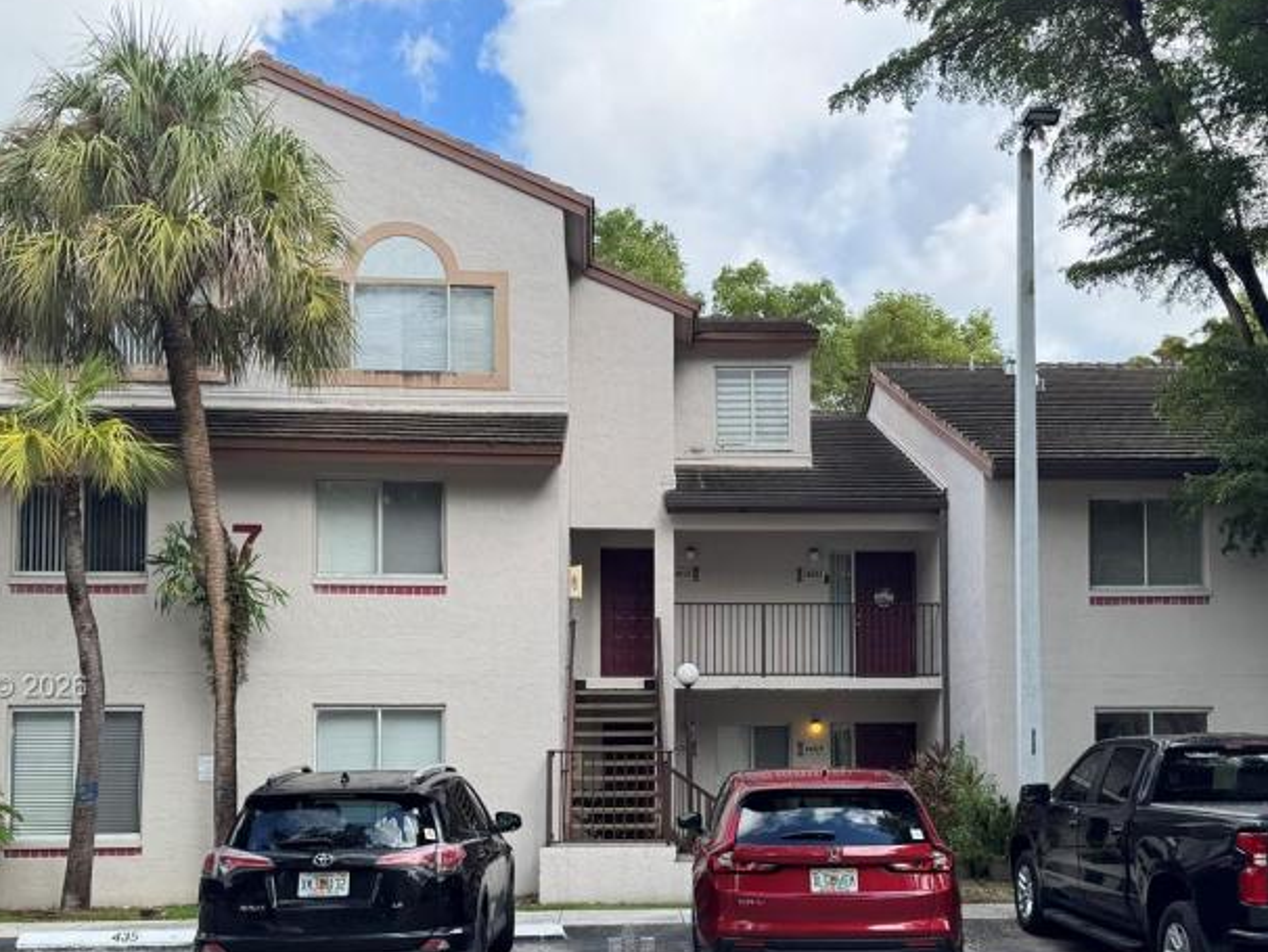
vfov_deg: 37.0
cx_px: 701
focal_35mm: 38
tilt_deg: +2.4
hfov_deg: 48.9
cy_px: 688
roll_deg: +0.0
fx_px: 1393
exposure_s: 1/1042
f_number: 1.78
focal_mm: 6.76
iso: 80
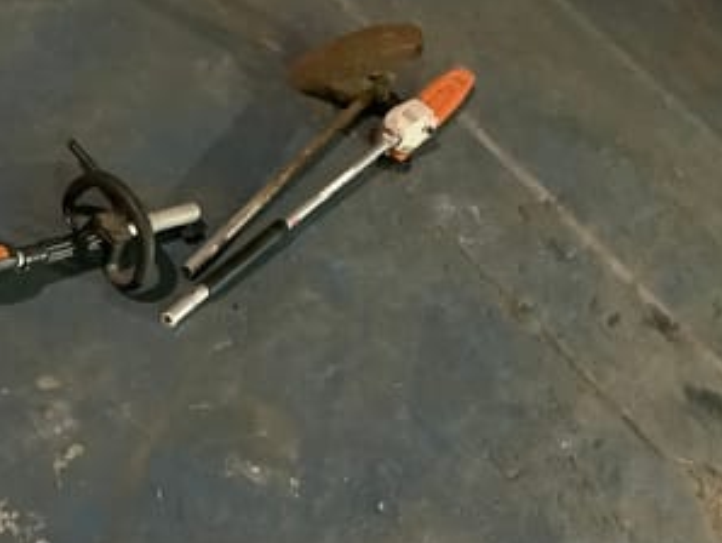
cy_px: 215
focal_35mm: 52
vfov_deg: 28.0
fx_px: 1085
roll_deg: -28.8
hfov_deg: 35.5
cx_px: 136
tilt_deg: -41.8
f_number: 2.4
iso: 800
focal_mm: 3.3
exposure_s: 1/17
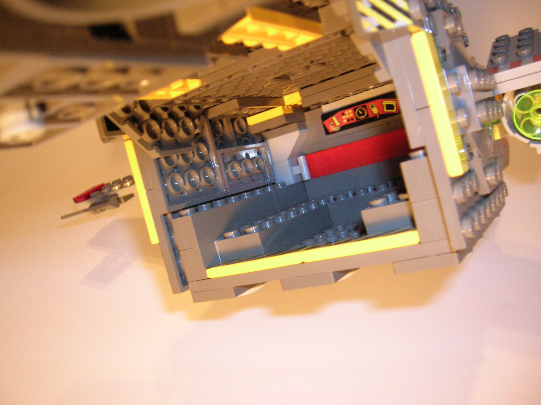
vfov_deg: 41.7
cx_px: 270
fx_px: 531
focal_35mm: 34
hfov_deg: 54.0
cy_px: 202
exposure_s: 1/17.8
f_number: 2.9
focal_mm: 5.7
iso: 200
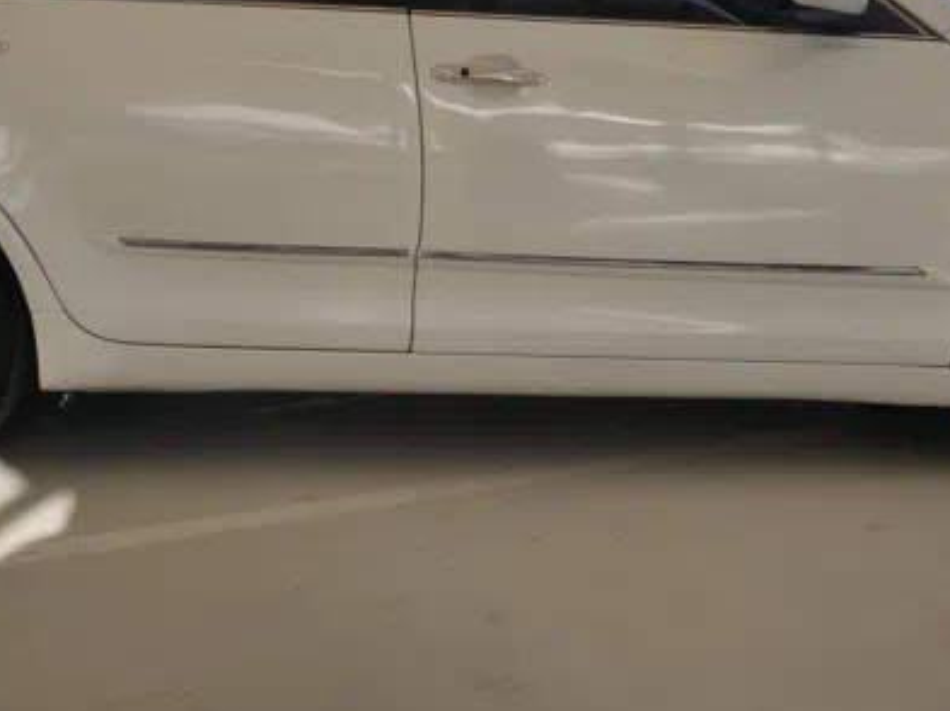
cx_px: 512
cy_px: 281
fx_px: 1645
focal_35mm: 60
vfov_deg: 24.3
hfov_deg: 32.2
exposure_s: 1/2282
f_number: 1.7
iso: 50
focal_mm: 6.3
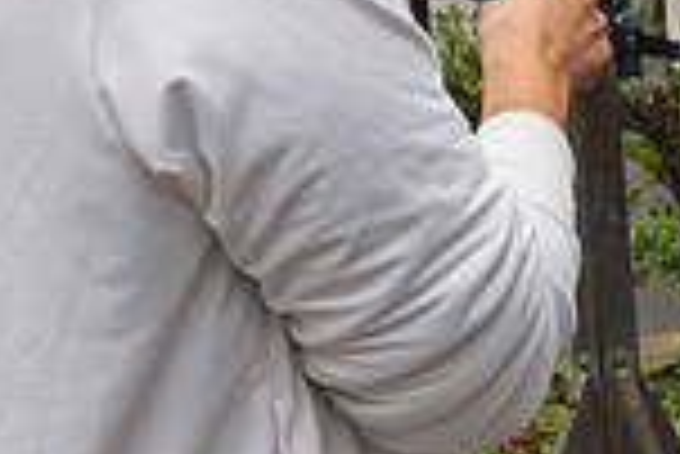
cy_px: -61
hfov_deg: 15.4
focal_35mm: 123
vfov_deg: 11.0
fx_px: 2326
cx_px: 995
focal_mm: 32
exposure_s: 1/125
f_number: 4.5
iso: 64
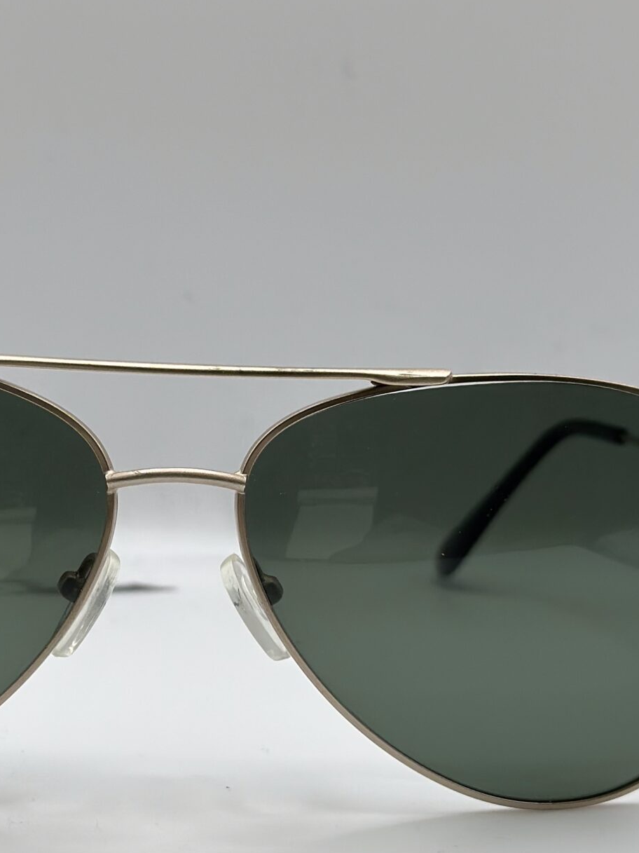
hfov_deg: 14.6
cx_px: 172
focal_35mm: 101
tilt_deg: -23.1
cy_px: 531
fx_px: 2487
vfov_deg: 19.4
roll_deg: +0.1
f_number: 1.78
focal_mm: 6.86
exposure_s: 1/751
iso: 80
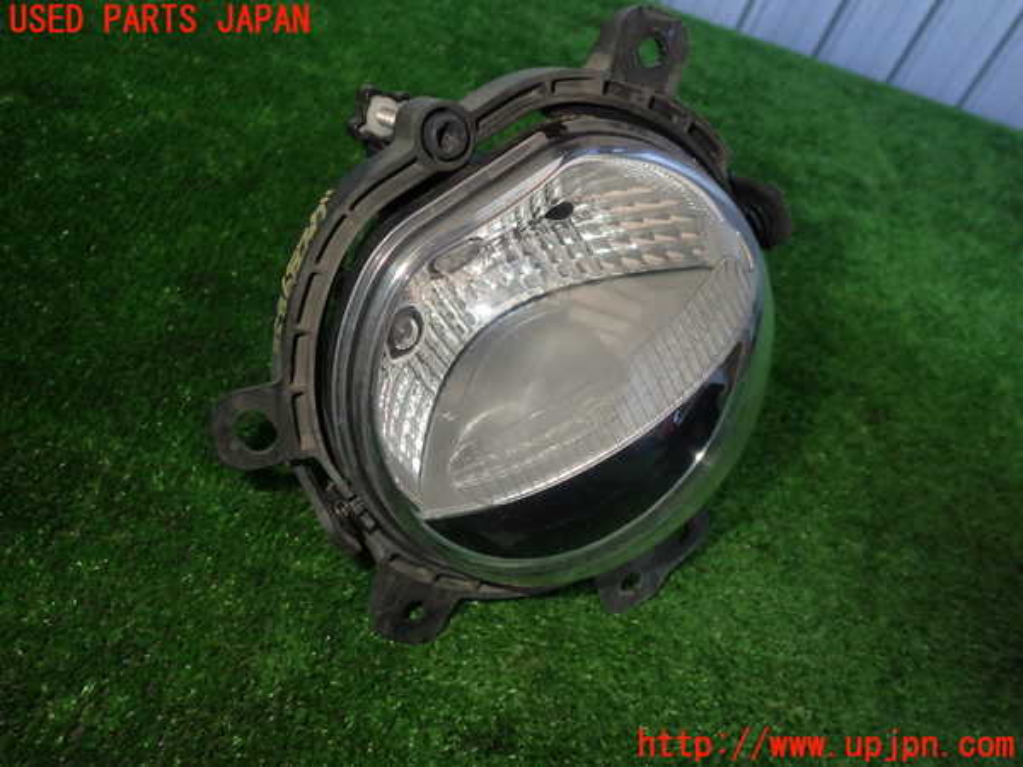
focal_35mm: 30
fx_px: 887
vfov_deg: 46.8
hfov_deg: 60.0
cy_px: 384
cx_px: 512
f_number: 6.3
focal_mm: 5.5
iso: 200
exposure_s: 1/30
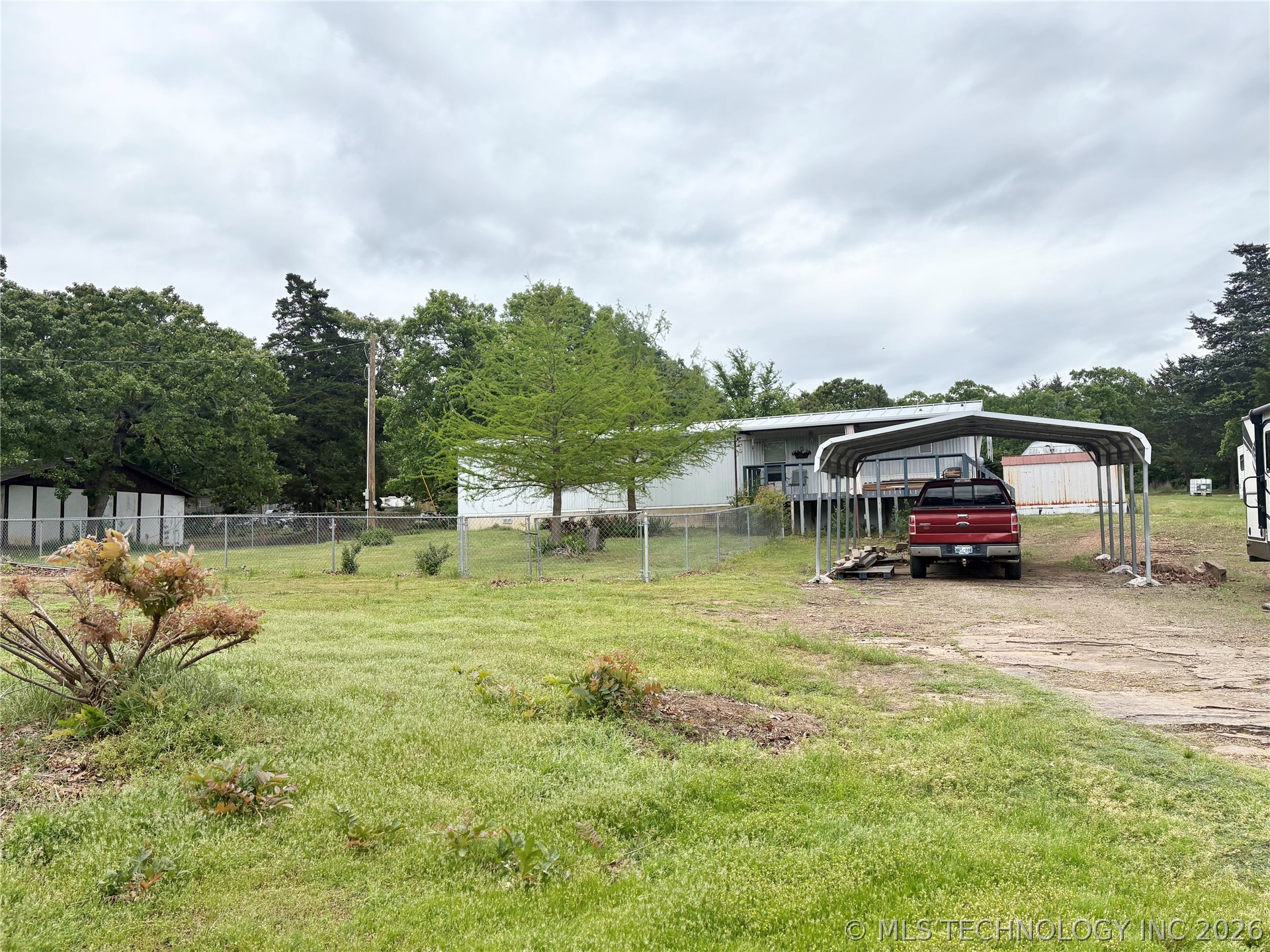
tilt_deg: +5.3
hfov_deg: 67.3
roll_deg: +0.9
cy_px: 476
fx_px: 954
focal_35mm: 26
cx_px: 635
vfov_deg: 53.1
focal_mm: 5.96
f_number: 1.6
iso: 50
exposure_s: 1/4608
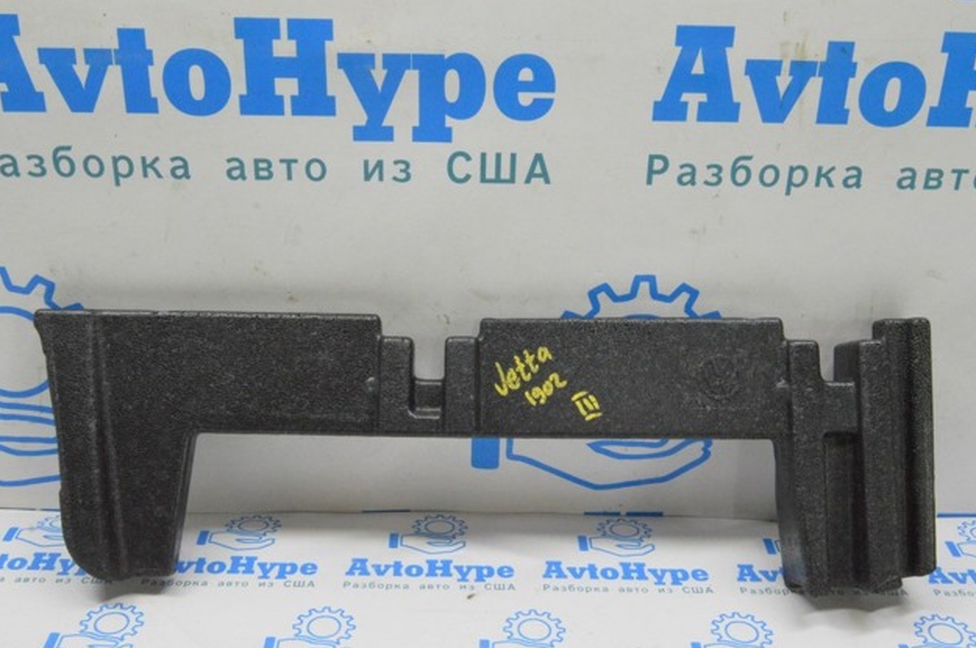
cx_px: 483
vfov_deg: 31.1
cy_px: 326
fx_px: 1164
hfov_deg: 45.5
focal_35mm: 43
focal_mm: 28
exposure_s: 1/20
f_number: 20
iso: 6400
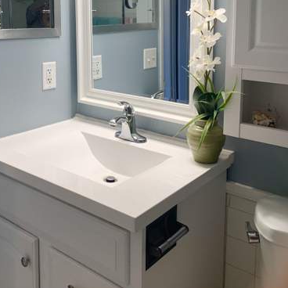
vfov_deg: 40.3
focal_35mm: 40
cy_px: 61
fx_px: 377
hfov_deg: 41.6
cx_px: 113
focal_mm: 4.25
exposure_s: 1/120
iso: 50
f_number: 1.8
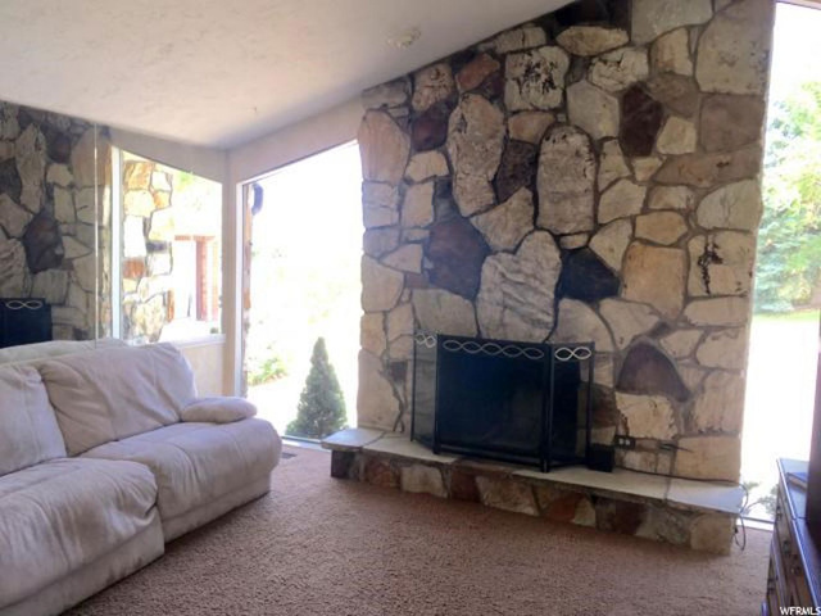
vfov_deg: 48.2
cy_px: 308
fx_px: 688
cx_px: 410
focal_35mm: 29
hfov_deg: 61.7
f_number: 2.2
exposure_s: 1/30
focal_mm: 4.15
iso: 25
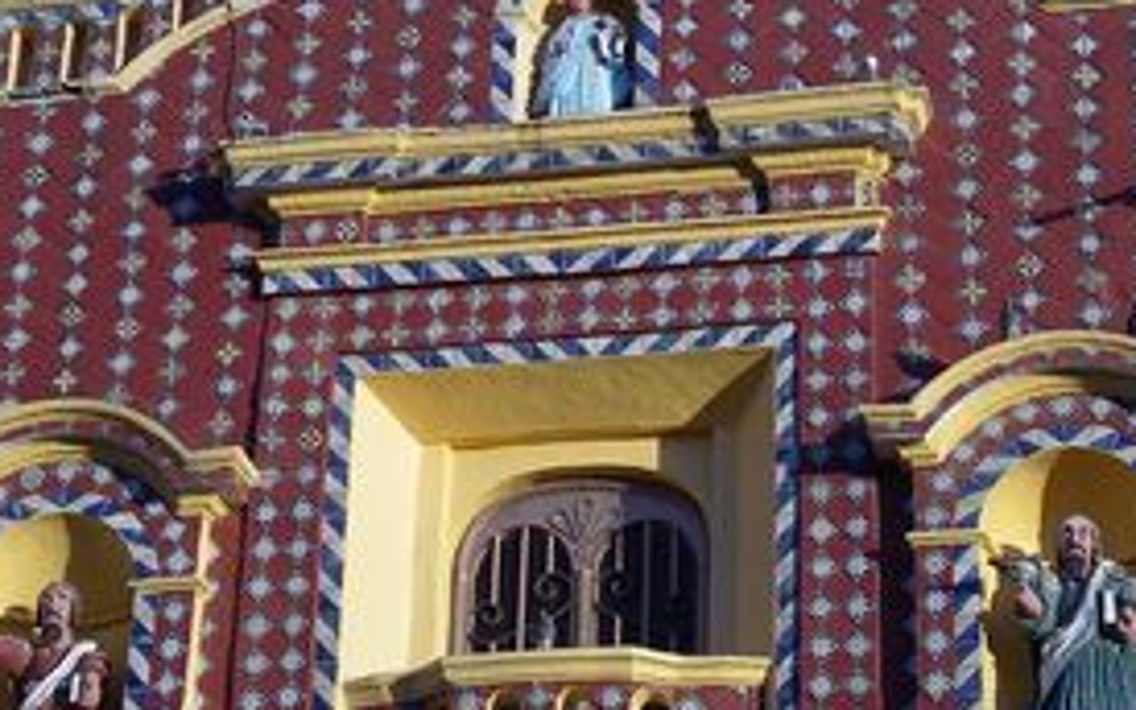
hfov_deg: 16.8
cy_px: 105
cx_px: 578
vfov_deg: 10.5
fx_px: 3840
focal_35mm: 124
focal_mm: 12.8
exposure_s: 1/200
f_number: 4.2
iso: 80
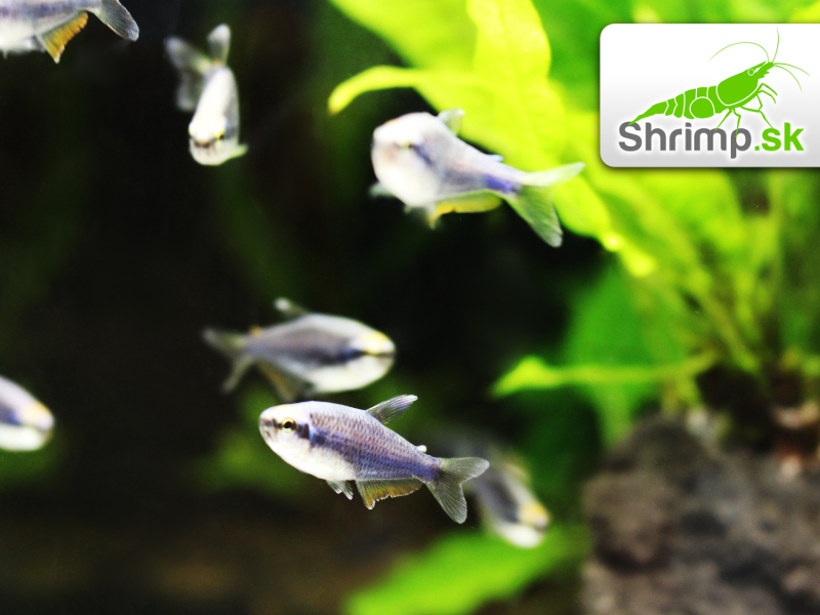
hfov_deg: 51.4
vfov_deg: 39.7
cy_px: 308
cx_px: 410
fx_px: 853
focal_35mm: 36
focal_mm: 6
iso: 80
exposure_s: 1/40
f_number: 3.2
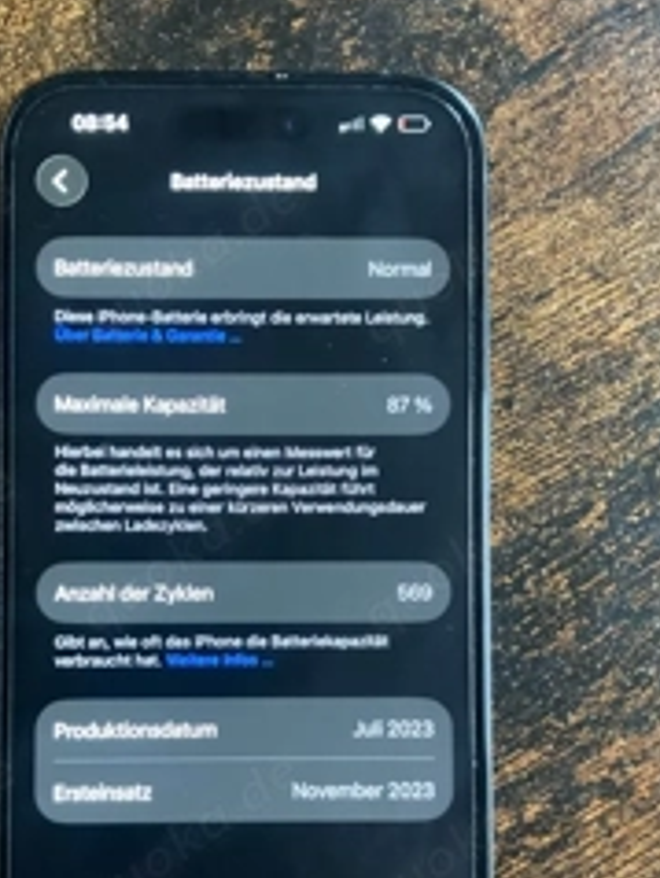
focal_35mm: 47
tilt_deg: -83.7
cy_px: 590
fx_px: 1193
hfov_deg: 30.9
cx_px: 269
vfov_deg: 39.9
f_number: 1.8
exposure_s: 1/30
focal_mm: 3.99
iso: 640
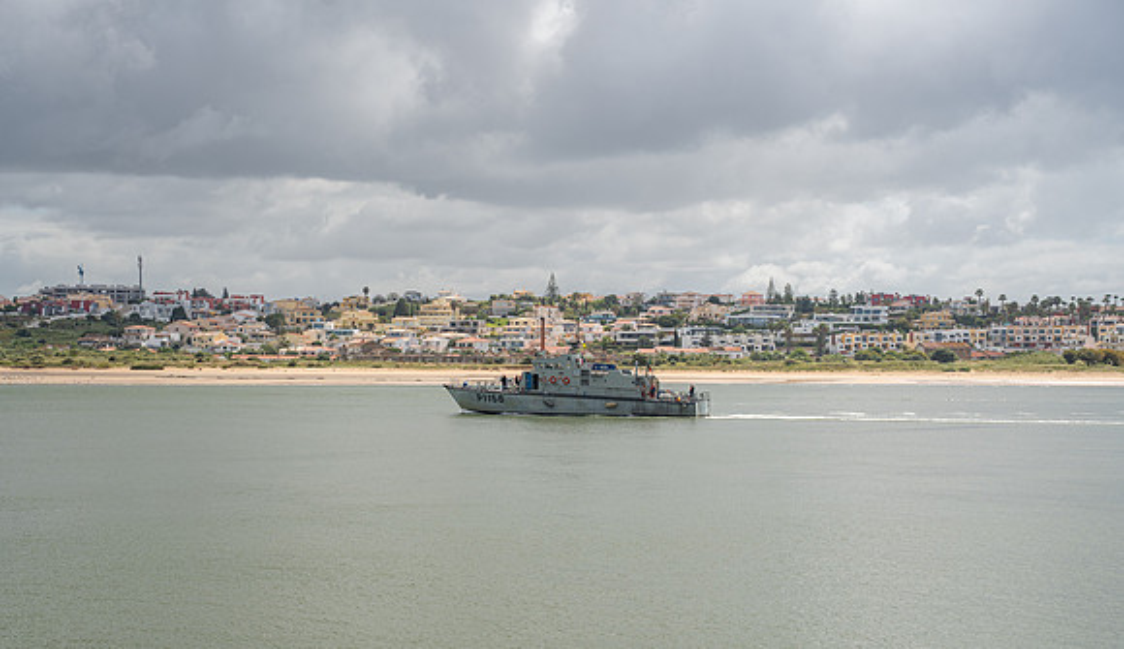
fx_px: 2185
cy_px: 374
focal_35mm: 73
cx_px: 562
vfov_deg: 16.9
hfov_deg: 28.8
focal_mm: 70
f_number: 7.1
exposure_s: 1/250
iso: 100
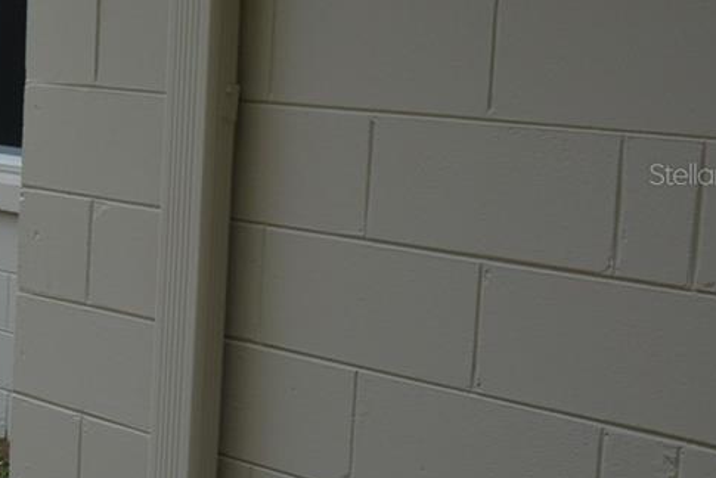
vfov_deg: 15.4
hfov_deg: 19.5
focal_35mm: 89
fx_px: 1771
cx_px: -400
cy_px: 173
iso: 125
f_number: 8
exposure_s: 1/250
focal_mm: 18
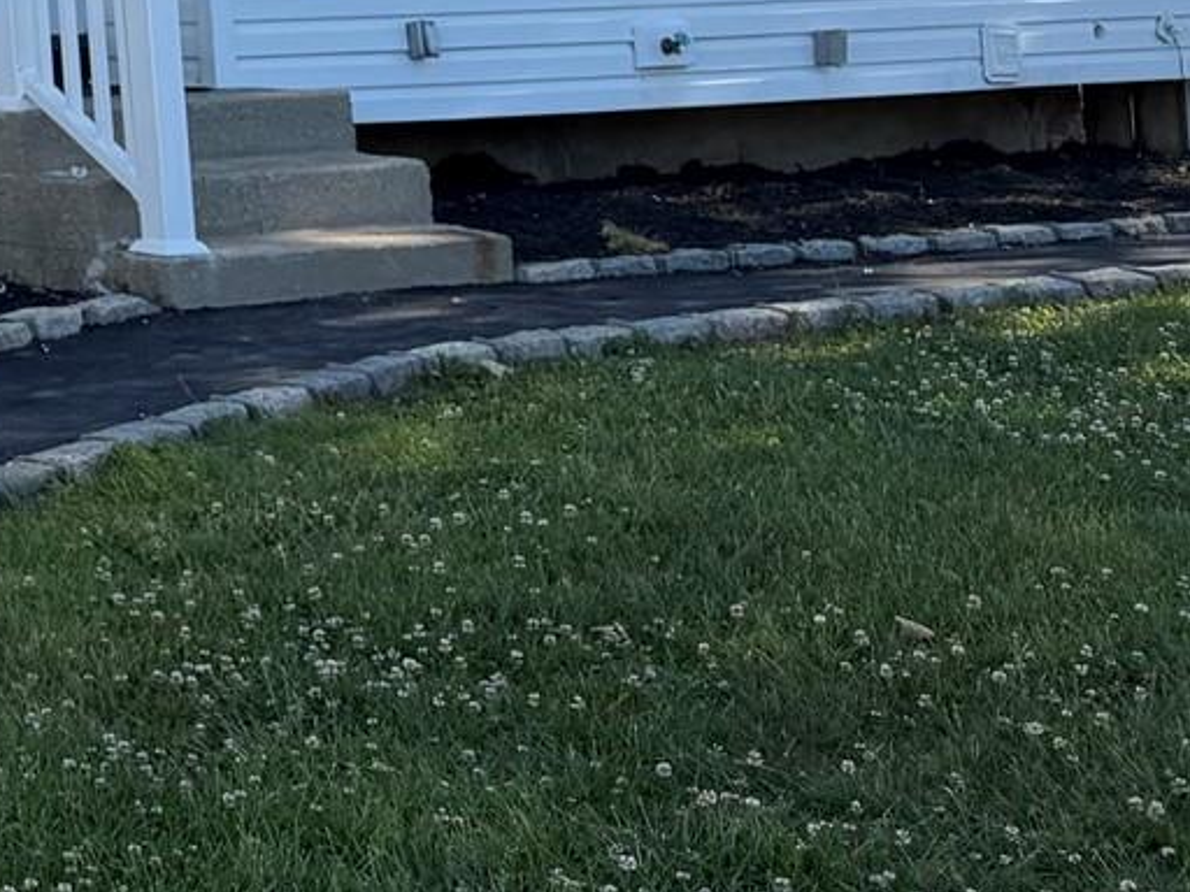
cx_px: -890
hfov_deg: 17.1
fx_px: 3300
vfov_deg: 14.8
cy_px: -214
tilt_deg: +3.9
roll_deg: +3.1
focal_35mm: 96
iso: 80
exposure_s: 1/1855
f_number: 1.78
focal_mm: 6.76
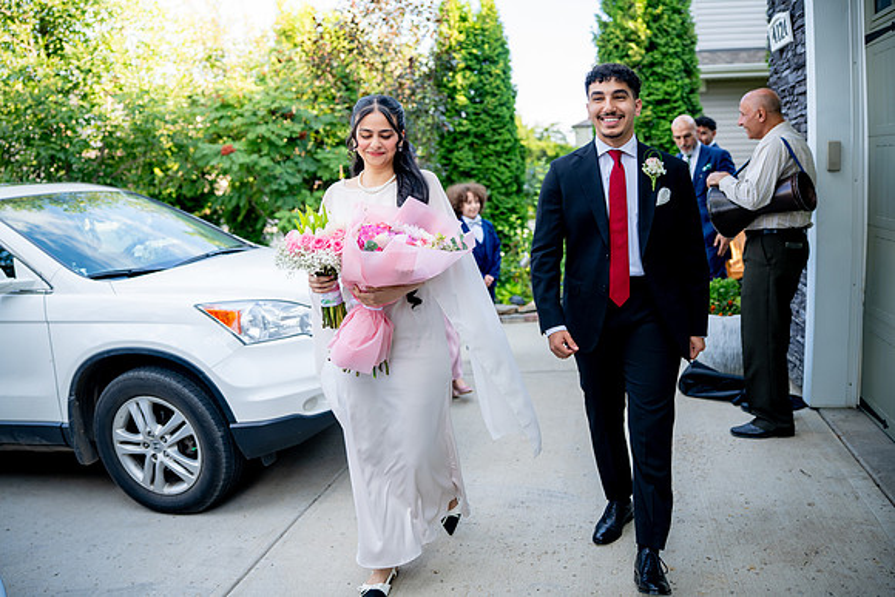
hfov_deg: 65.5
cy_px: 298
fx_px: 696
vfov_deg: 46.4
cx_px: 448
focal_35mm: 28
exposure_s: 1/400
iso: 125
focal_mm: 28
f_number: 2
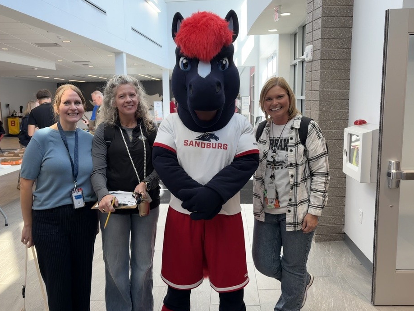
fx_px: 347
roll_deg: +2.0
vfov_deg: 48.2
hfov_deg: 61.5
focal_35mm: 29
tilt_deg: -7.8
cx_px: 189
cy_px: 157
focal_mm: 5.96
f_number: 1.6
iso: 64
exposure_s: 1/188
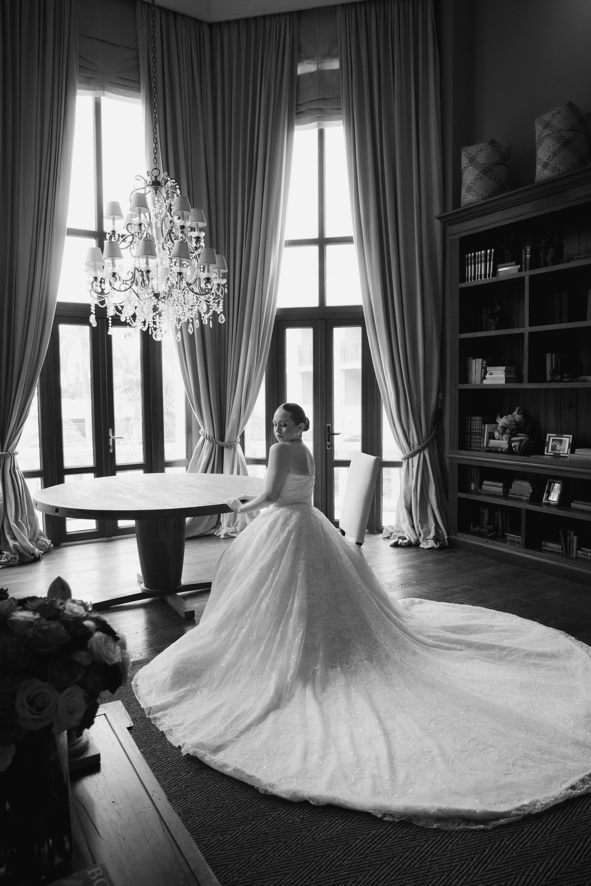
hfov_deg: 51.3
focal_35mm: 25
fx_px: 615
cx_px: 296
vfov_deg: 71.5
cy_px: 443
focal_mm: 25
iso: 1250
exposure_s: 1/200
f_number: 4
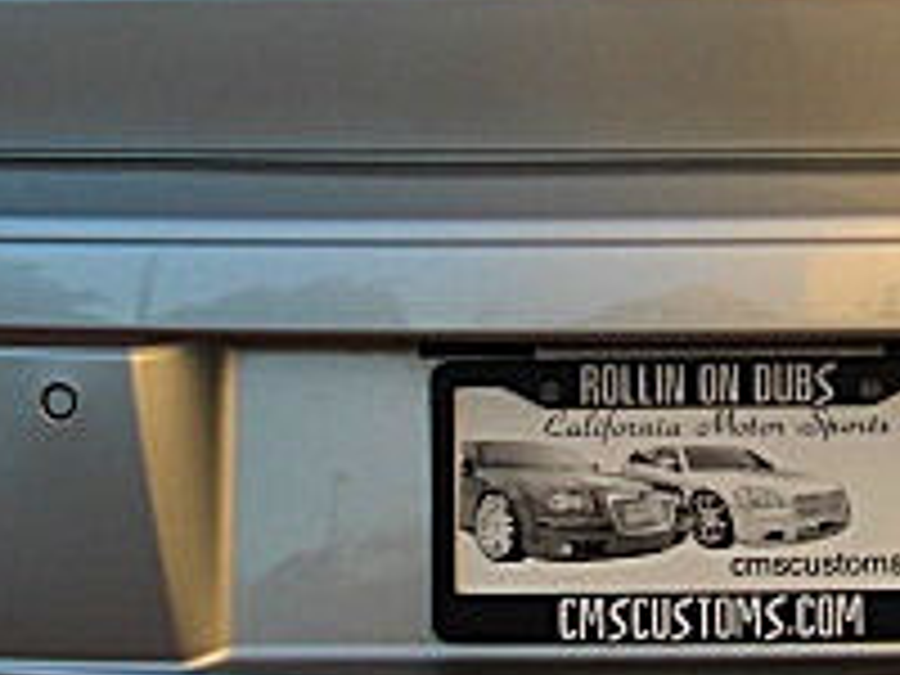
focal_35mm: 115
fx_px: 2990
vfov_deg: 12.9
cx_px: 698
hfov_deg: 17.0
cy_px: 225
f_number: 2.8
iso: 50
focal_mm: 6.3
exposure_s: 1/250
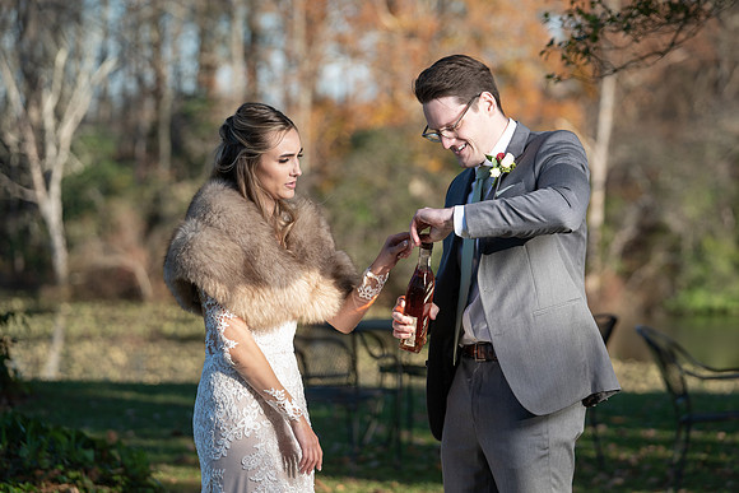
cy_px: 255
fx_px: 3037
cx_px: 369
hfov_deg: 13.9
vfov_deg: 9.3
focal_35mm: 148
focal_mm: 137
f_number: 4
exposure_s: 1/250
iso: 50
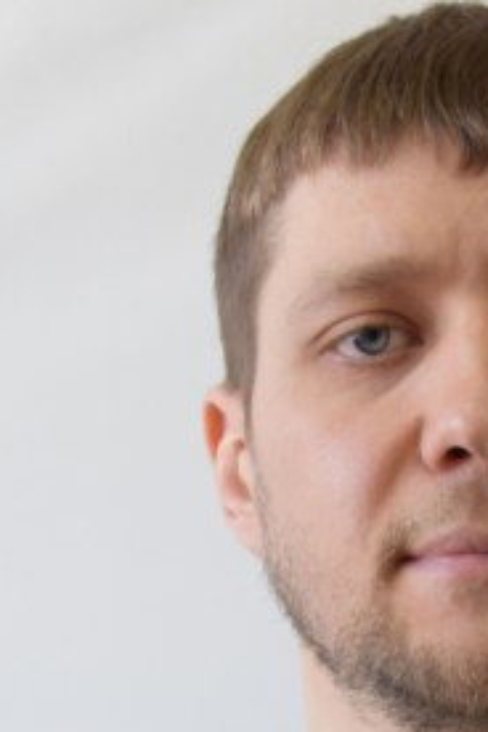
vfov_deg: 12.1
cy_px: 846
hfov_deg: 8.1
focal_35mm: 167
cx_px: 580
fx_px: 3395
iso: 400
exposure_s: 1/60
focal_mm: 30
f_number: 5
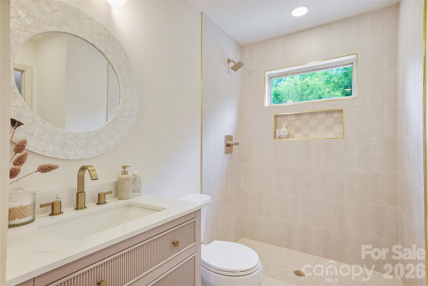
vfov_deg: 67.5
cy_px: 143
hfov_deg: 90.0
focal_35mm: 18
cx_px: 214
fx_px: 214
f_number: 10
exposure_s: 1/1.25
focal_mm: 18
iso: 100
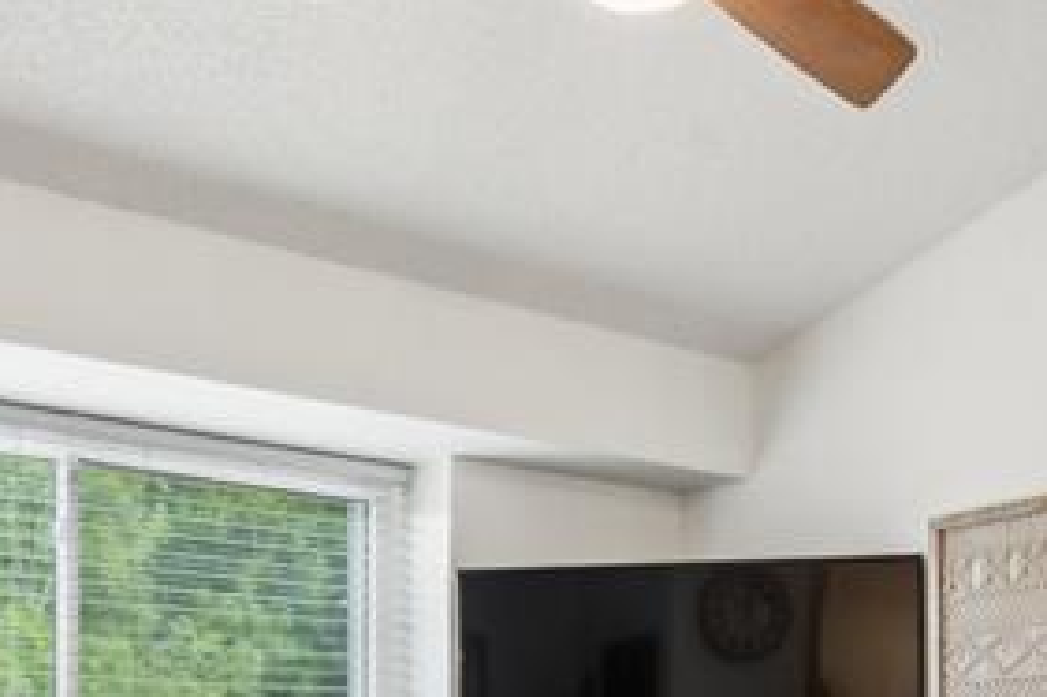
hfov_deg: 37.2
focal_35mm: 53
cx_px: 704
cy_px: 786
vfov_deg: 23.8
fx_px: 1535
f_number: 9
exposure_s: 1.3
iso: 100
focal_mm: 14.5
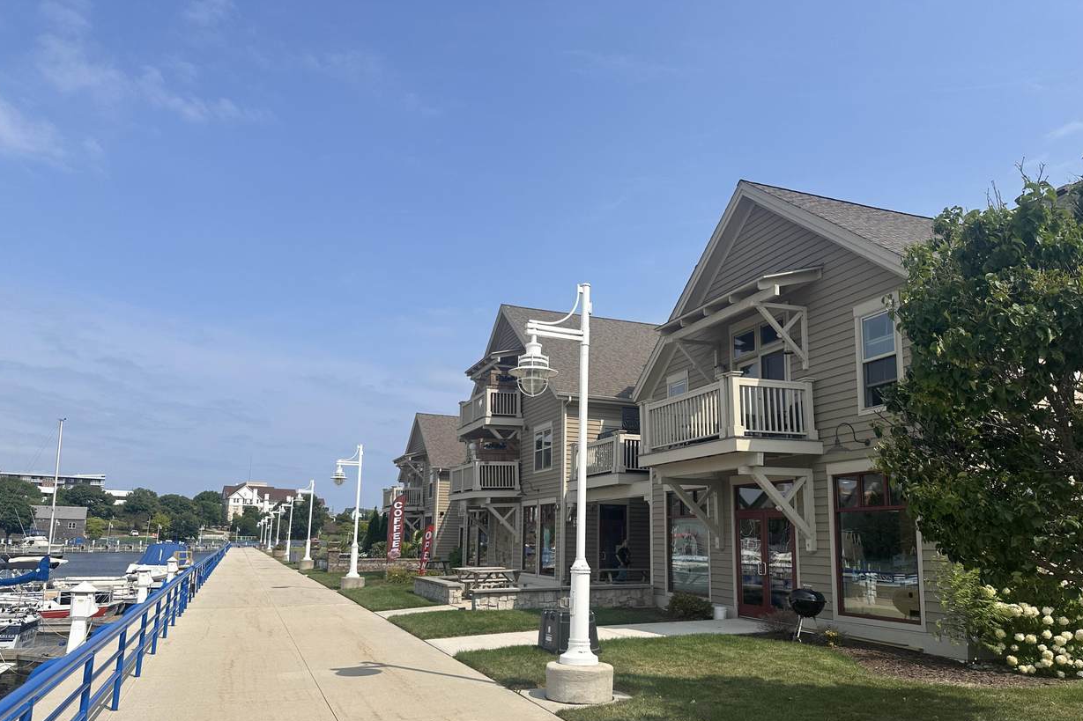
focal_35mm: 26
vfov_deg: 49.3
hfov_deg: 69.4
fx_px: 782
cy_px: 421
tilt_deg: +9.3
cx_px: 542
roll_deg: -0.9
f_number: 1.78
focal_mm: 6.86
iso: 80
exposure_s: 1/6623
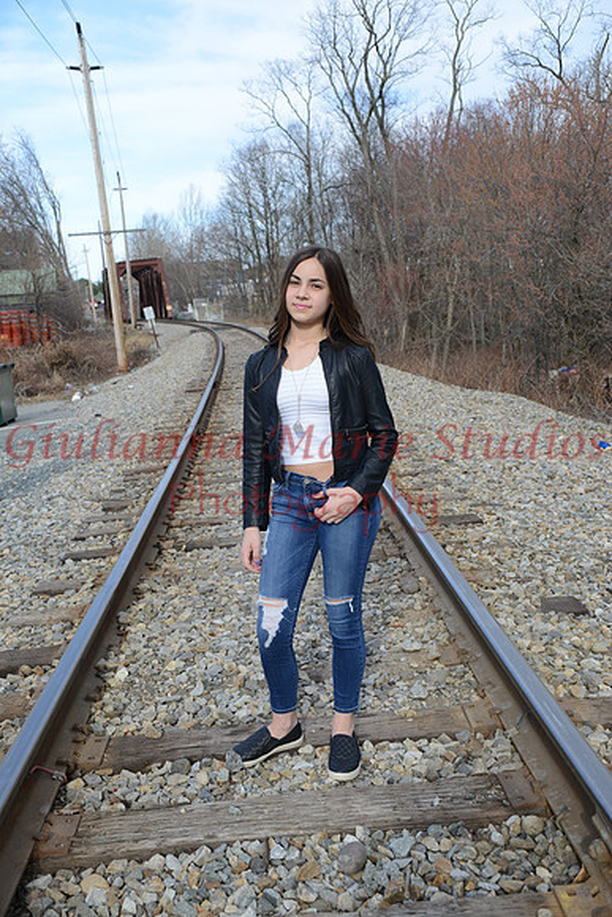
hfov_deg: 33.4
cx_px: 306
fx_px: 1019
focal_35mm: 40
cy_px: 458
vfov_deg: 48.4
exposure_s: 1/250
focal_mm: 40
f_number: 9
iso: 320
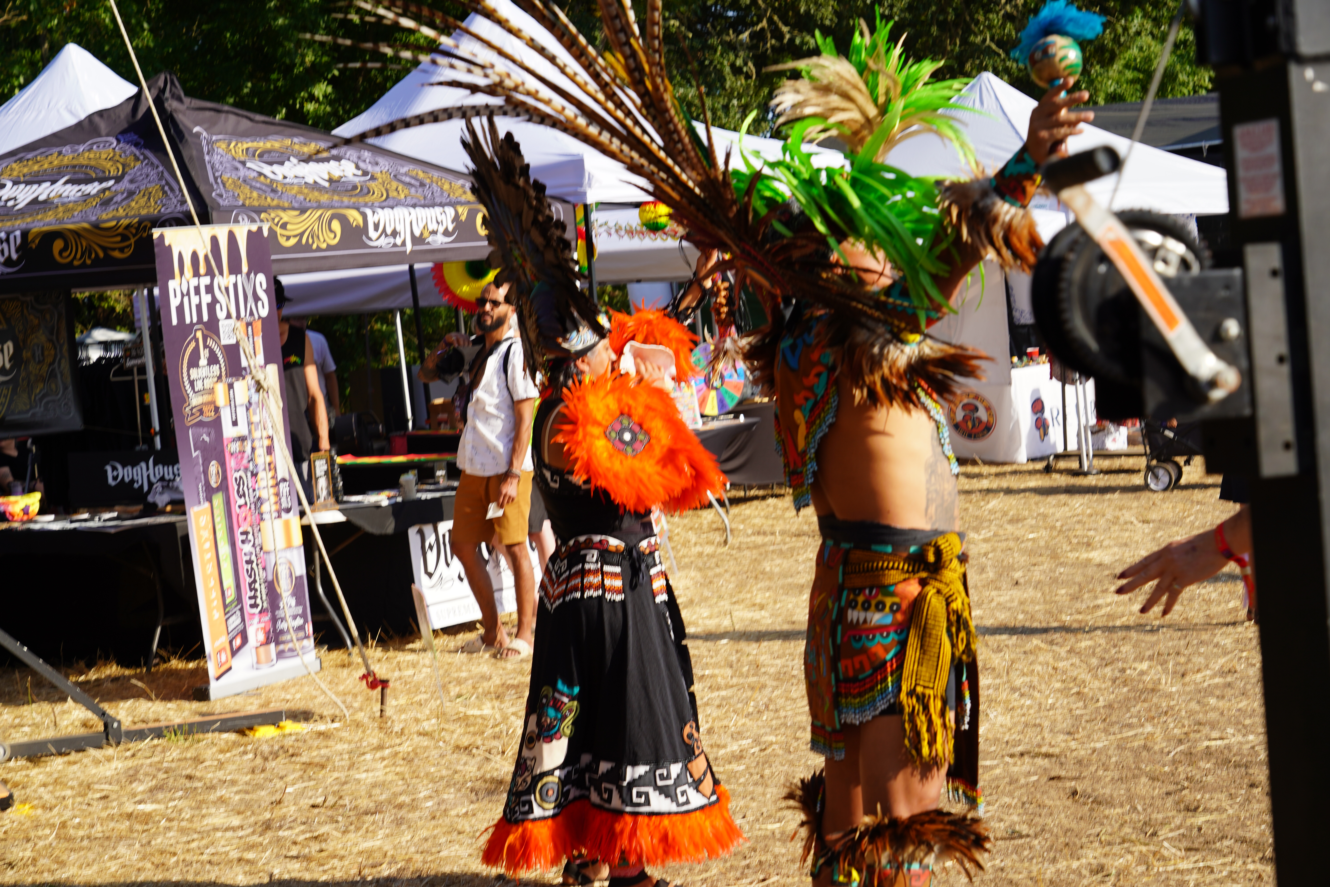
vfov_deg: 18.2
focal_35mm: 75
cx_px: 665
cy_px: 444
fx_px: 2771
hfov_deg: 27.0
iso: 100
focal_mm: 75
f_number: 8
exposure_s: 1/160
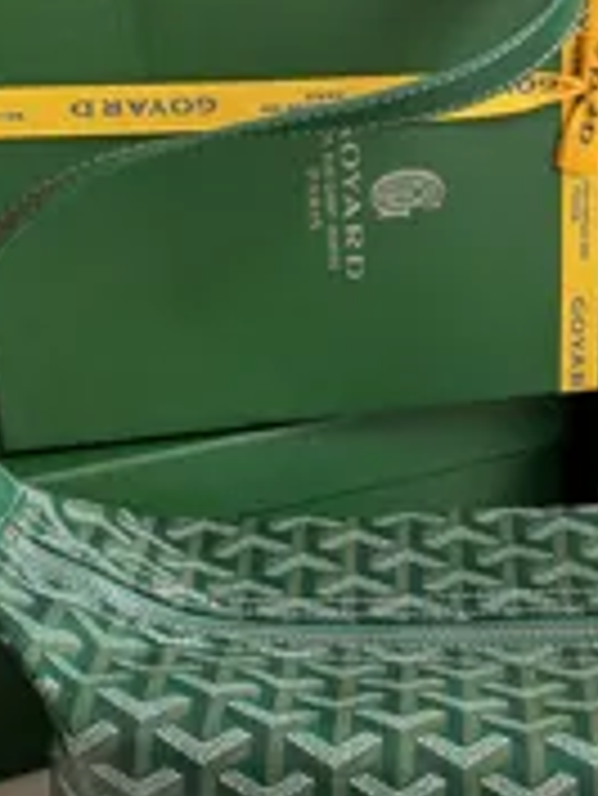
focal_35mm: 65
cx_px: 490
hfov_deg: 22.3
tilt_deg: -26.2
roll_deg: +0.4
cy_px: 427
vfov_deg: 29.8
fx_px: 1495
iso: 200
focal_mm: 6.76
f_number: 1.78
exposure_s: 1/67
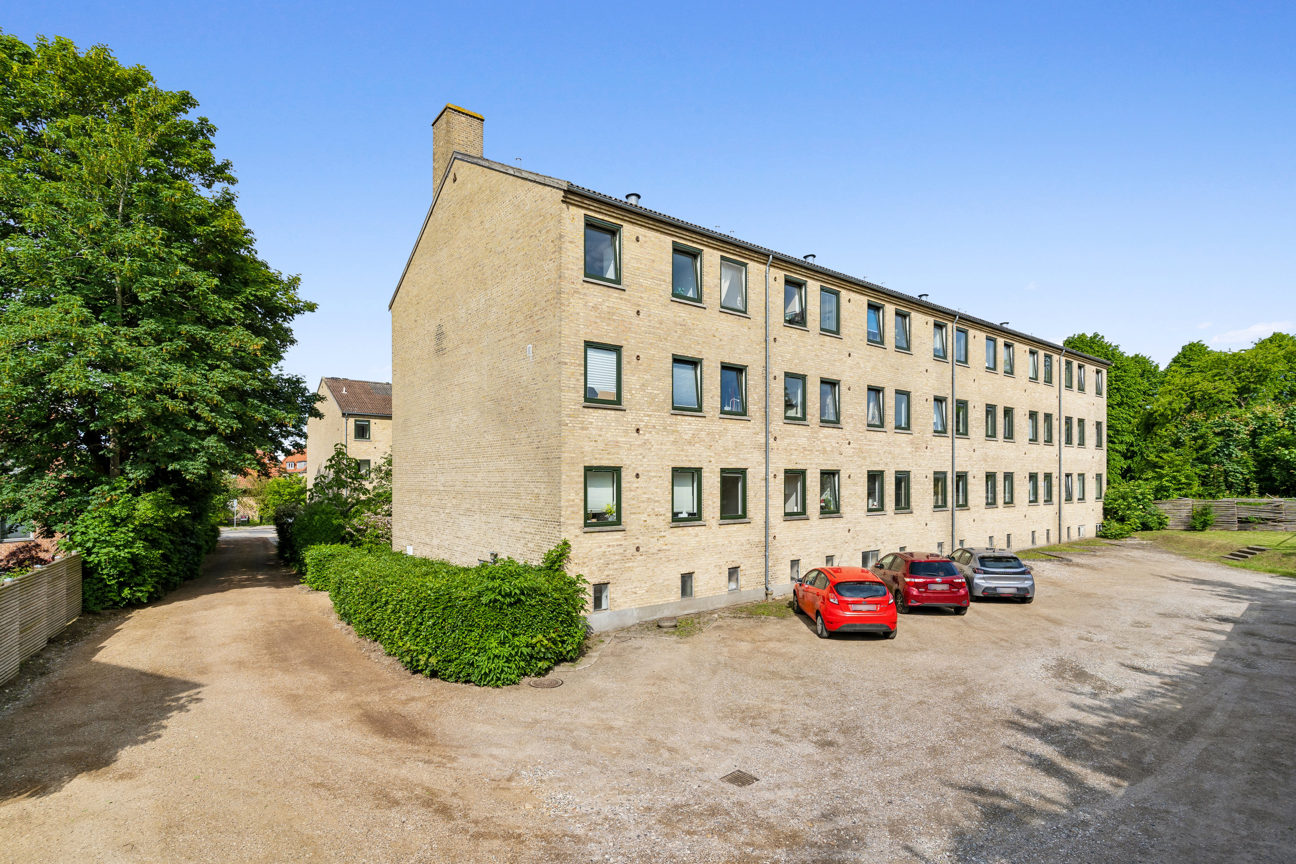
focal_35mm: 17
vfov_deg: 70.4
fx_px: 612
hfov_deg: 93.3
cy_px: 432
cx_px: 648
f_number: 6.7
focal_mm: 17
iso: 100
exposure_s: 1/750
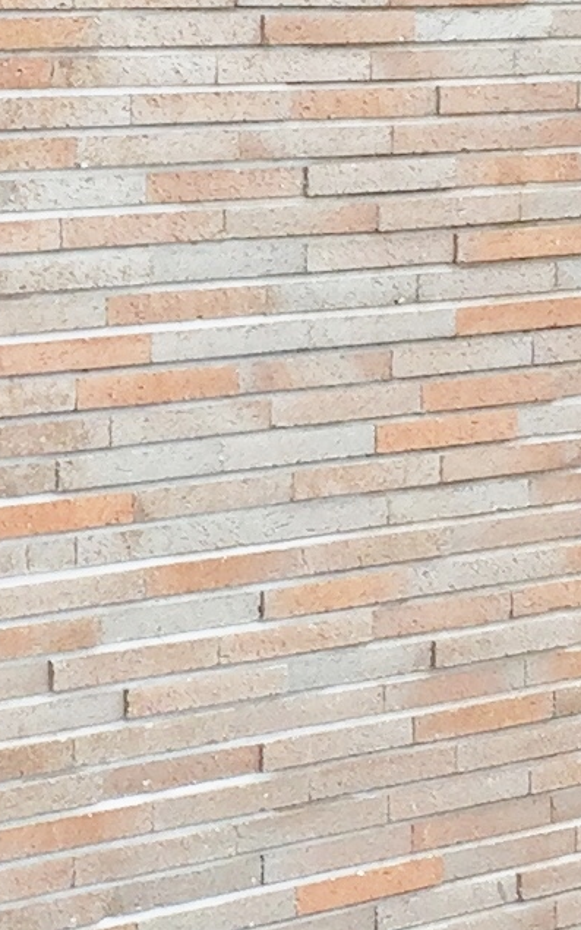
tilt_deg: -3.2
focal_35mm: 158
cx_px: -113
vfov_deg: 13.2
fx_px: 4002
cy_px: 252
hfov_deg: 8.2
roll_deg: +1.2
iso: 32
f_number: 2.2
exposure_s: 1/120
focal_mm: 4.15
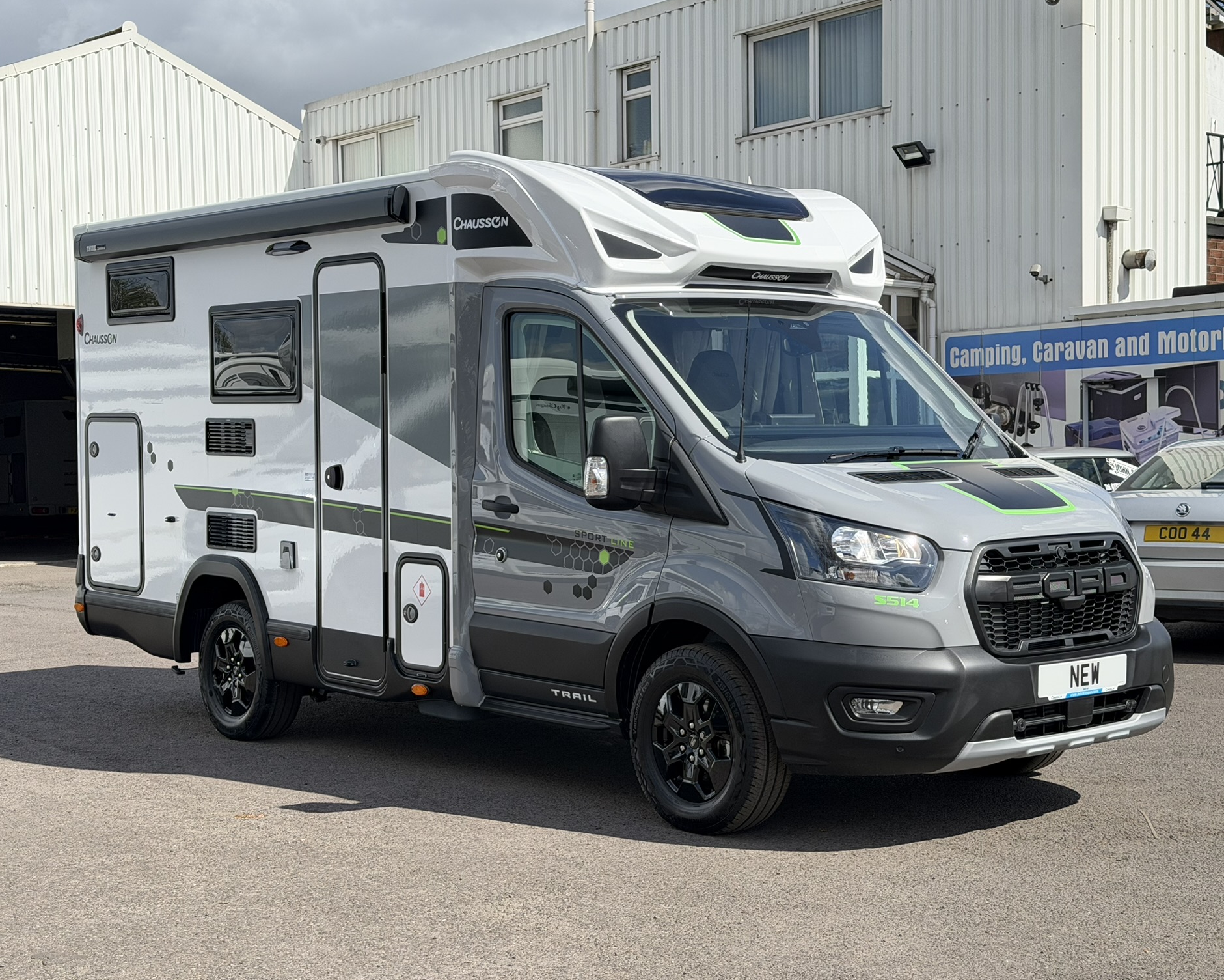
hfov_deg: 36.7
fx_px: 1848
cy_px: 483
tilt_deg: -1.1
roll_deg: +0.8
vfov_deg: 29.7
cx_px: 631
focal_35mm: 51
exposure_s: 1/2762
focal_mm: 6.76
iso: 100
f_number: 1.78
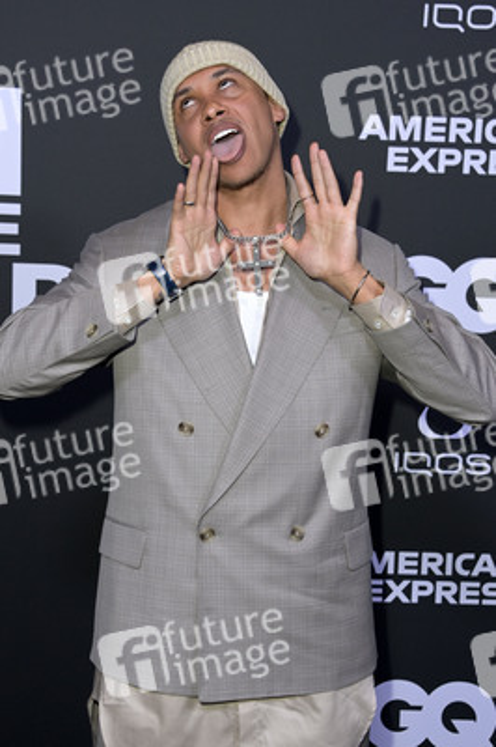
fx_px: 994
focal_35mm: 48
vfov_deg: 41.1
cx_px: 248
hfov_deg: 28.0
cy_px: 374
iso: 1000
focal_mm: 48
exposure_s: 1/250
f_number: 5.6
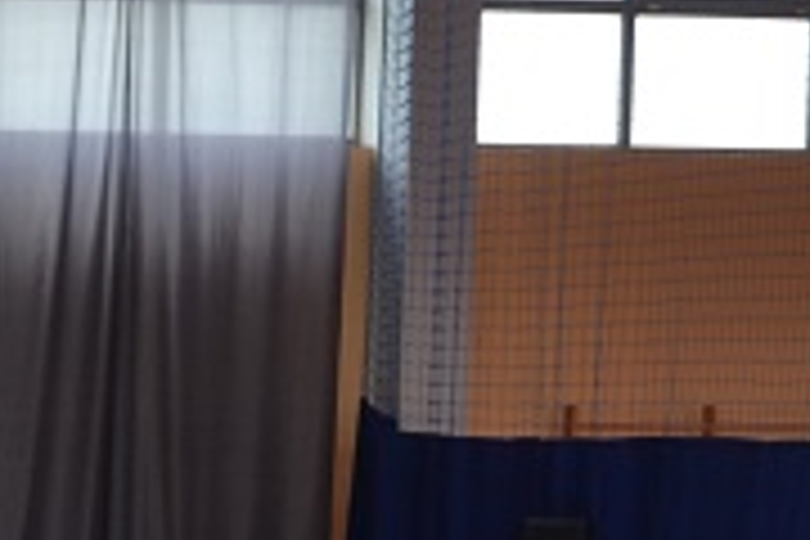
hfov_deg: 10.3
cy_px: 916
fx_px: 4207
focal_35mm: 187
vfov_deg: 7.2
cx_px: -684
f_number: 5.6
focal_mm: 28
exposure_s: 1/125
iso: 400
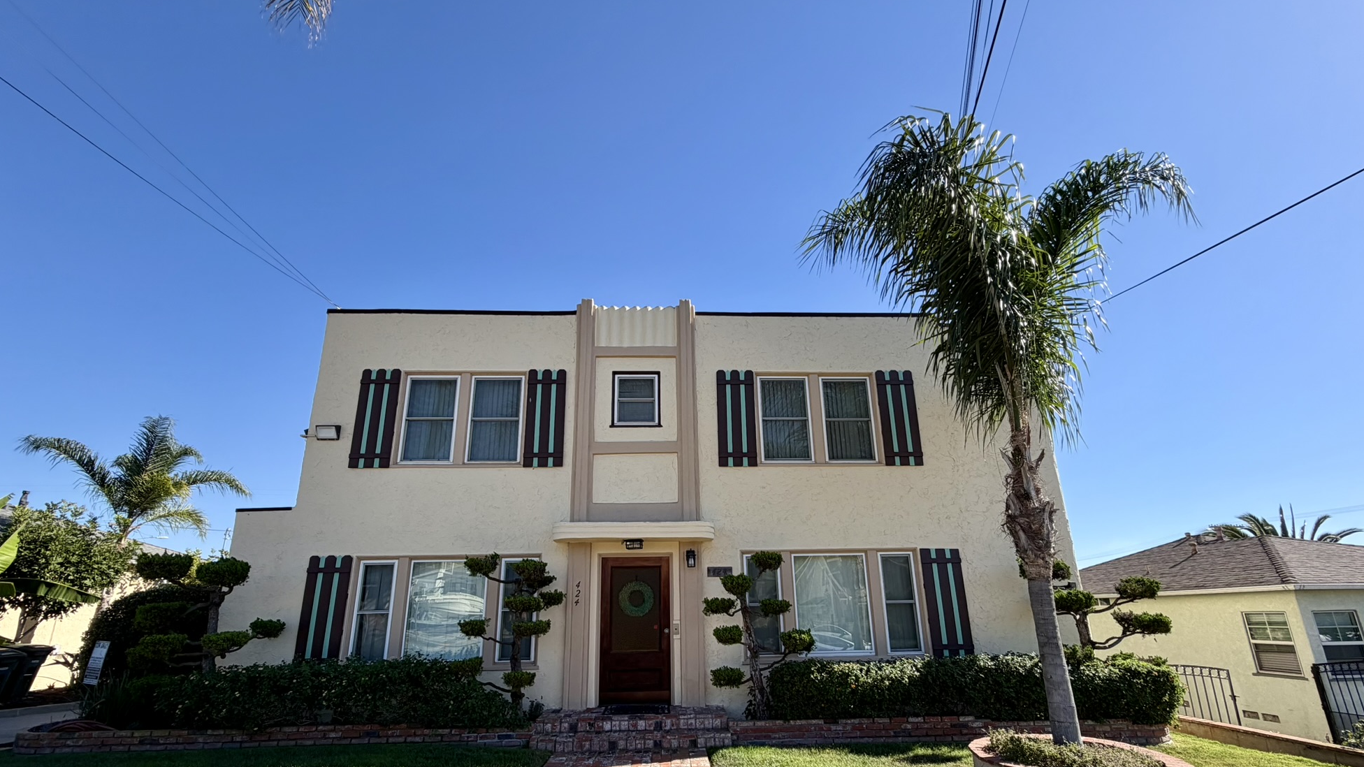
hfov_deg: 99.4
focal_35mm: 16
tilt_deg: +15.2
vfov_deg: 66.6
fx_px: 579
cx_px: 688
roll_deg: +1.2
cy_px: 453
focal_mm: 2.22
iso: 32
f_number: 2.2
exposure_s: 1/770
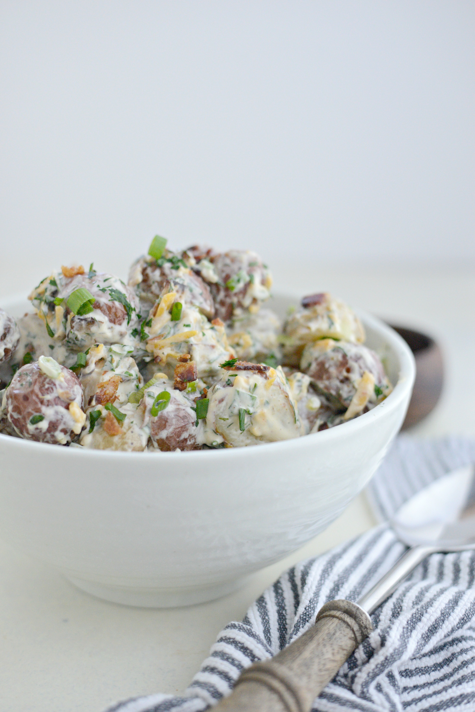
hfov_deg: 27.0
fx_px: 989
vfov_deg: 39.6
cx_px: 238
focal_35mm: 50
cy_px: 356
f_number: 2.8
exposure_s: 1/1000
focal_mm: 50
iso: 3200
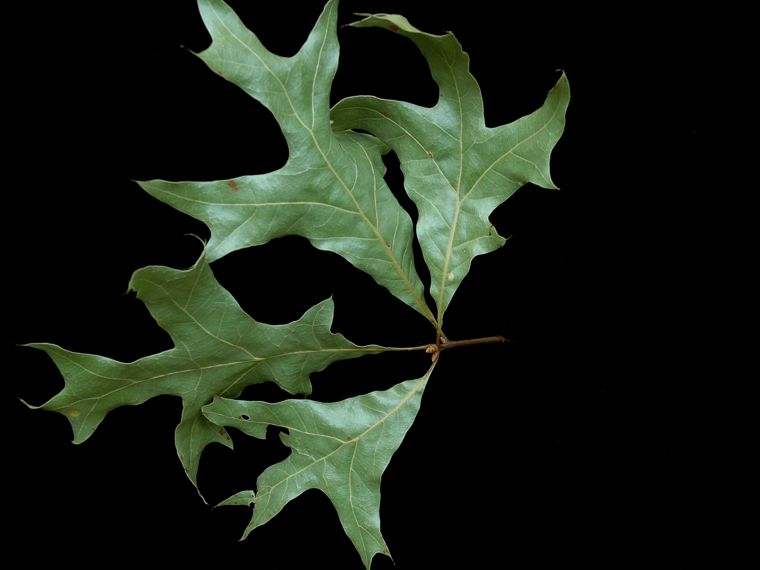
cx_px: 370
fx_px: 1111
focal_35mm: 51
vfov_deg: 28.8
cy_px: 272
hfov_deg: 37.8
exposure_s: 1/80
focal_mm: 29
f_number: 5.6
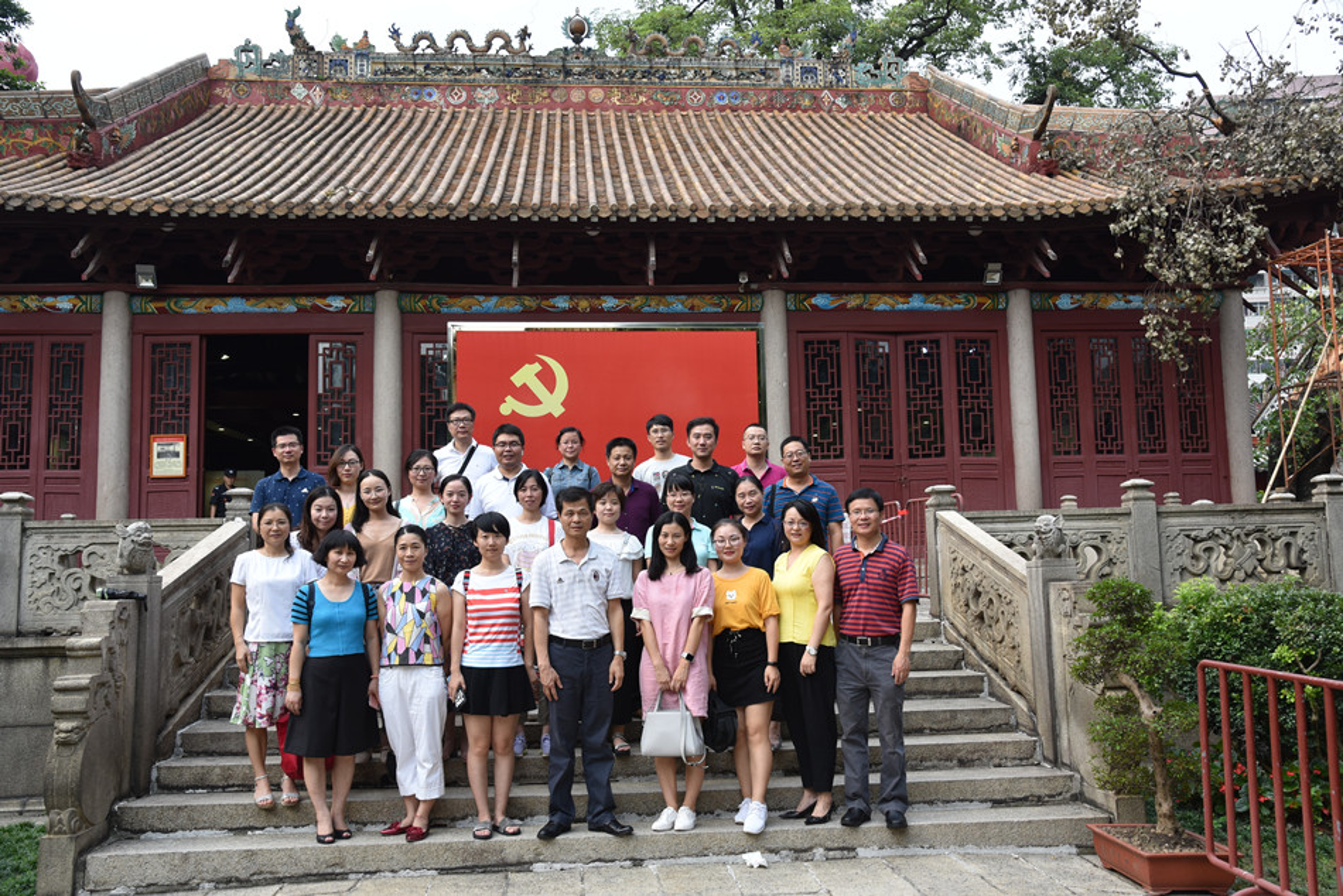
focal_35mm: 31
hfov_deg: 60.3
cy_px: 448
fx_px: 1157
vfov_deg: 42.4
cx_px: 672
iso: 400
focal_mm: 31
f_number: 7.1
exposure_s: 1/200
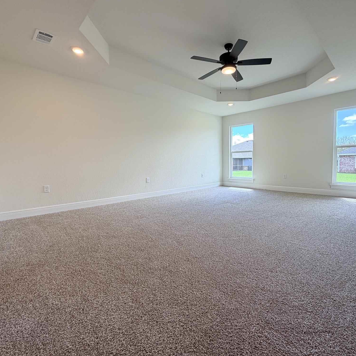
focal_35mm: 17
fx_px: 198
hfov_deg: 83.8
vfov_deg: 84.0
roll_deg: +1.5
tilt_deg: -3.4
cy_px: 173
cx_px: 194
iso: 100
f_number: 2.2
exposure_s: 1/120
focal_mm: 2.22
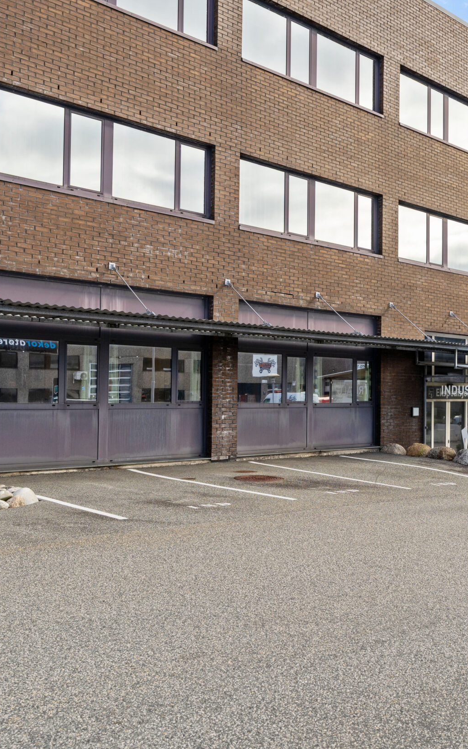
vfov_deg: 51.5
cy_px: 373
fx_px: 775
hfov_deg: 32.8
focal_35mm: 38
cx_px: 365
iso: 160
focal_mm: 24
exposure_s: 1/1000
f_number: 4
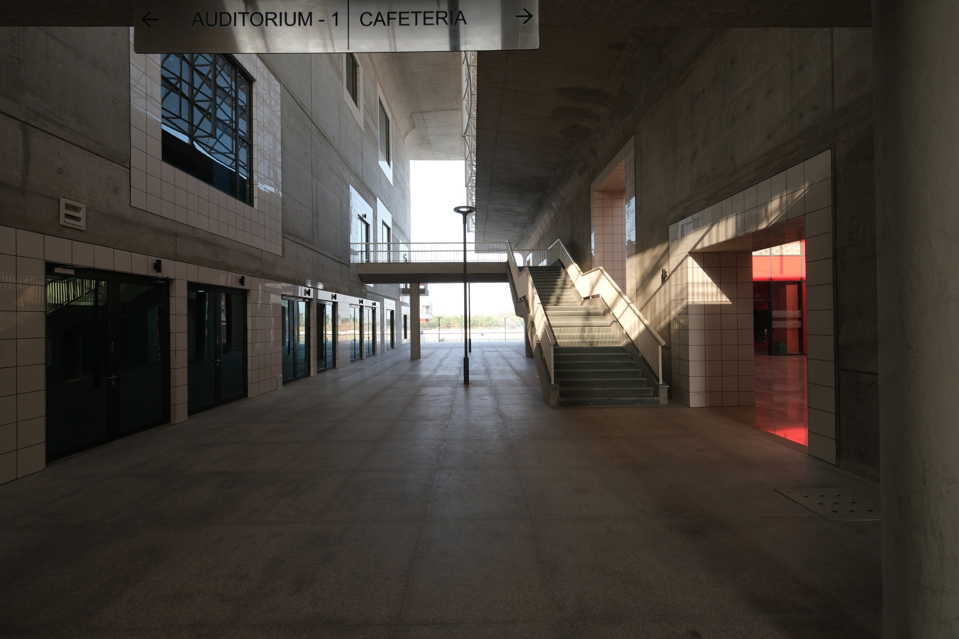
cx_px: 480
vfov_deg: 77.3
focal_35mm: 15
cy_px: 320
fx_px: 400
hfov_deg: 100.4
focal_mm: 10
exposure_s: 1/60
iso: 320
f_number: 8
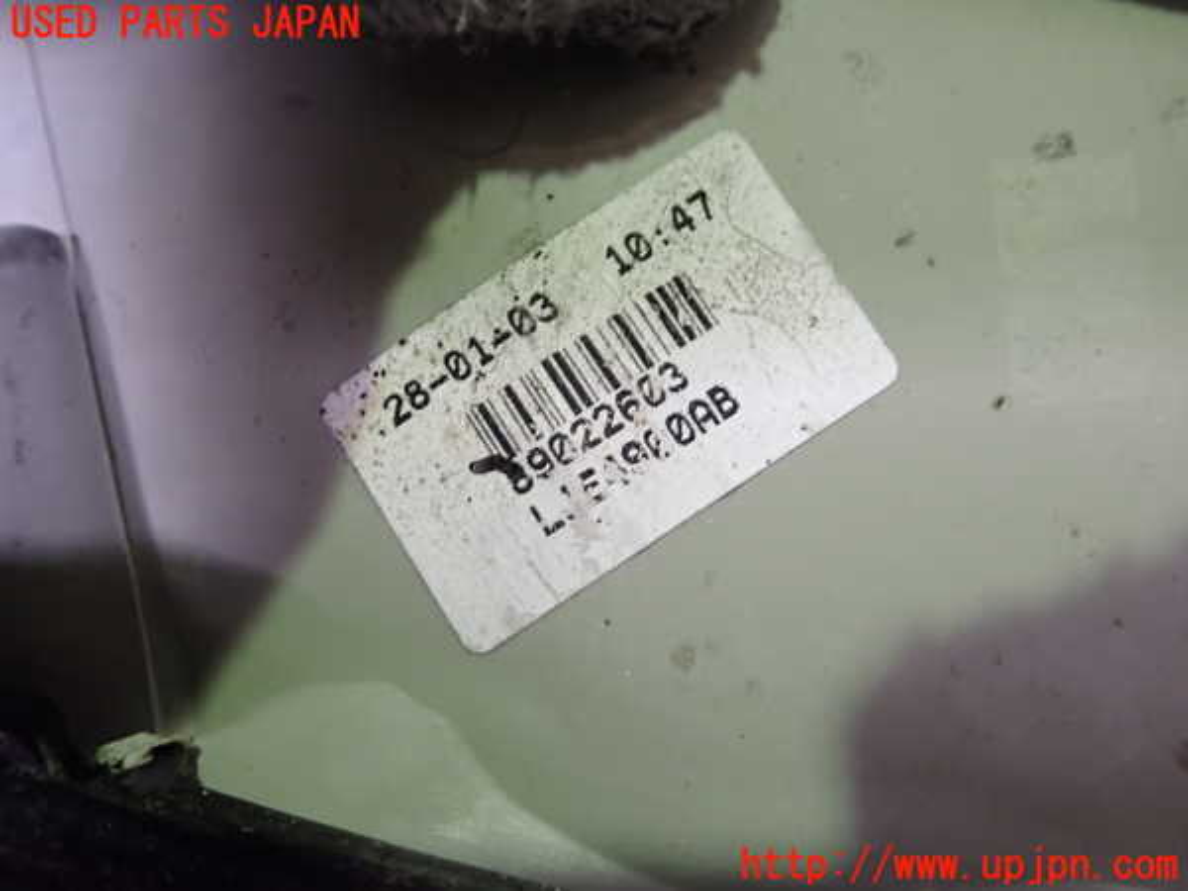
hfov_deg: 60.0
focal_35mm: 30
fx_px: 1030
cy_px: 446
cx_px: 594
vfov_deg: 46.8
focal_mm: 5.4
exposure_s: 1/30
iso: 250
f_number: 2.3
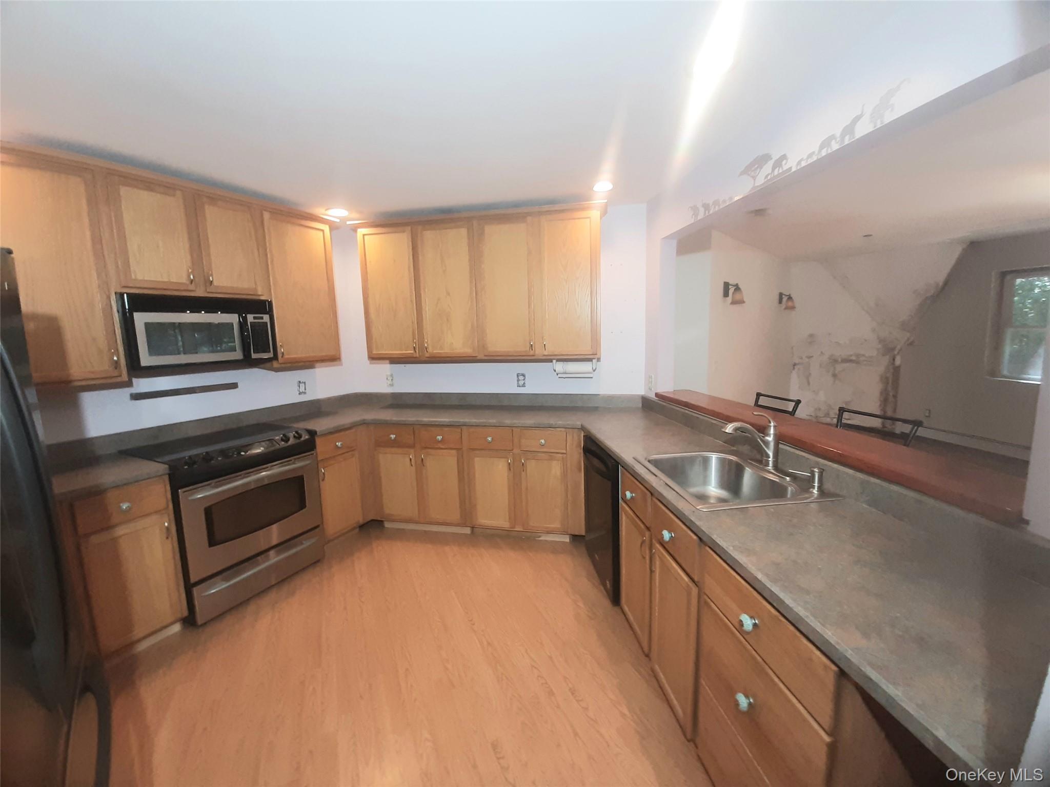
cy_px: 394
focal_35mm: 13
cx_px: 525
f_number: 2.2
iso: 80
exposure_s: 1/40
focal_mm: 1.42
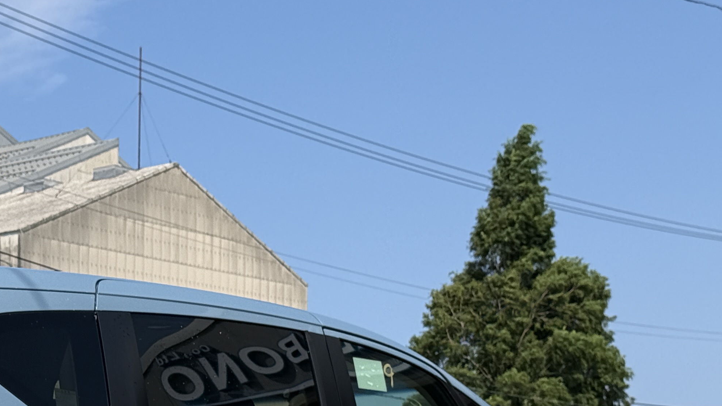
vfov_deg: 11.1
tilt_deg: +2.3
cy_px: 533
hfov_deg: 19.9
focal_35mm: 106
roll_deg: -0.6
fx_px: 2029
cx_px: 106
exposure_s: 1/6536
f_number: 1.78
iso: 80
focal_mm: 6.76
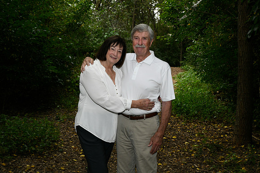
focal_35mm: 55
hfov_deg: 36.2
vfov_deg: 24.6
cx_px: 130
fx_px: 397
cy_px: 86
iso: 1600
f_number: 8
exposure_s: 1/80
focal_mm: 55
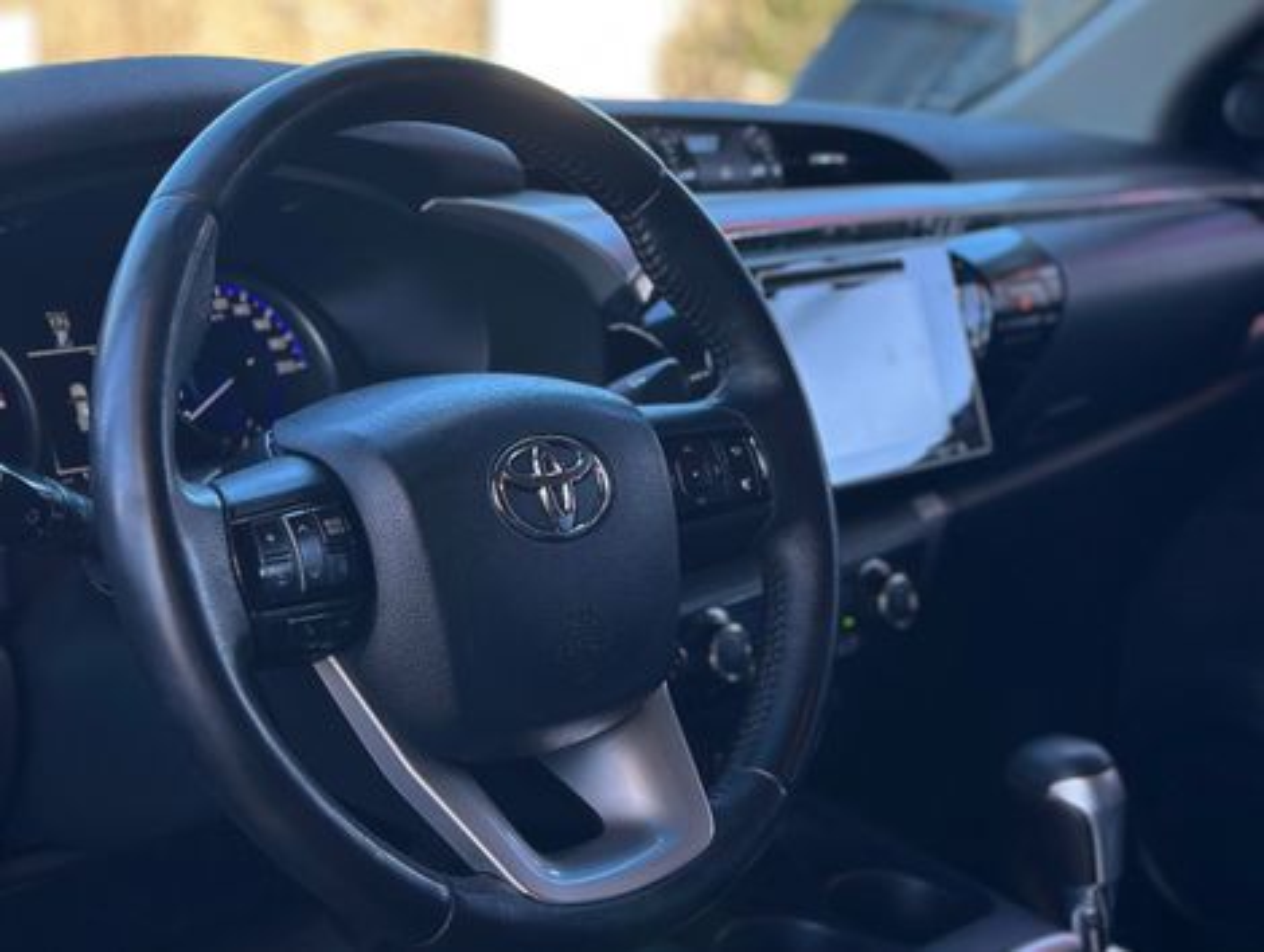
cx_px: 632
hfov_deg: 39.6
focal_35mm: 48
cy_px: 476
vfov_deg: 30.3
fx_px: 1755
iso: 80
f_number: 1.78
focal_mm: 6.86
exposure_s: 1/292
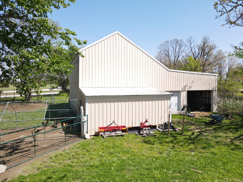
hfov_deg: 71.6
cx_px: 122
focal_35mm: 24
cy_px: 91
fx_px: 168
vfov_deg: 56.8
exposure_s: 1/350
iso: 100
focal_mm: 4.5
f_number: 2.8
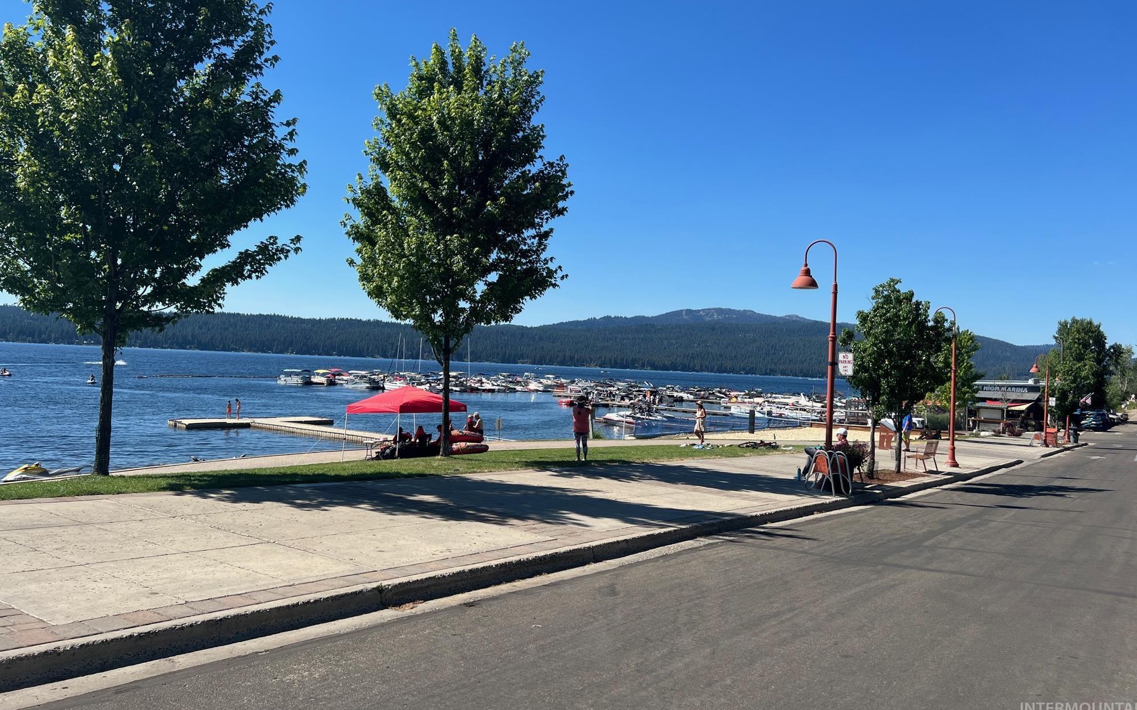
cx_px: 575
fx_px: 868
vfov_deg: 44.5
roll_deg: -2.5
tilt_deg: +0.1
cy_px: 335
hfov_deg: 66.5
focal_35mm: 28
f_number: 1.5
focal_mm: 5.7
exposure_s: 1/4115
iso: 50
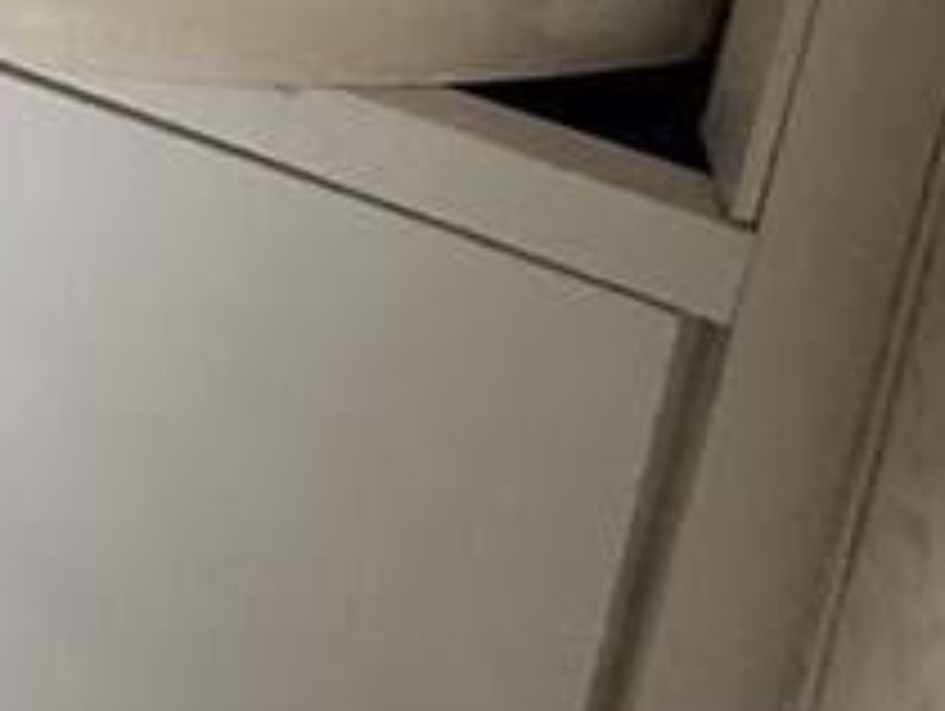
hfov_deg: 14.0
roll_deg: -0.2
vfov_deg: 10.2
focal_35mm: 96
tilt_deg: -13.0
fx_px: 2624
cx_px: -1346
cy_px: -1548
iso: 200
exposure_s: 1/99
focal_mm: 2.22
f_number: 2.2
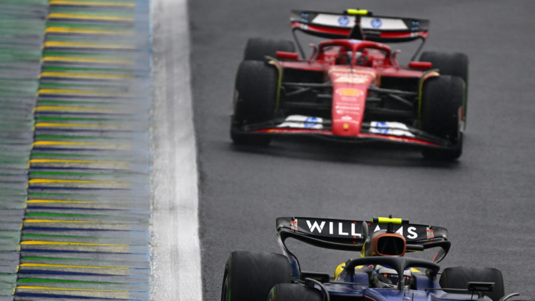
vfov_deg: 1.1
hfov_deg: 1.9
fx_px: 16046
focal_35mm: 1131
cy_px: 213
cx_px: 308
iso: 200
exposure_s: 1/1000
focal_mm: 600
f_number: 4
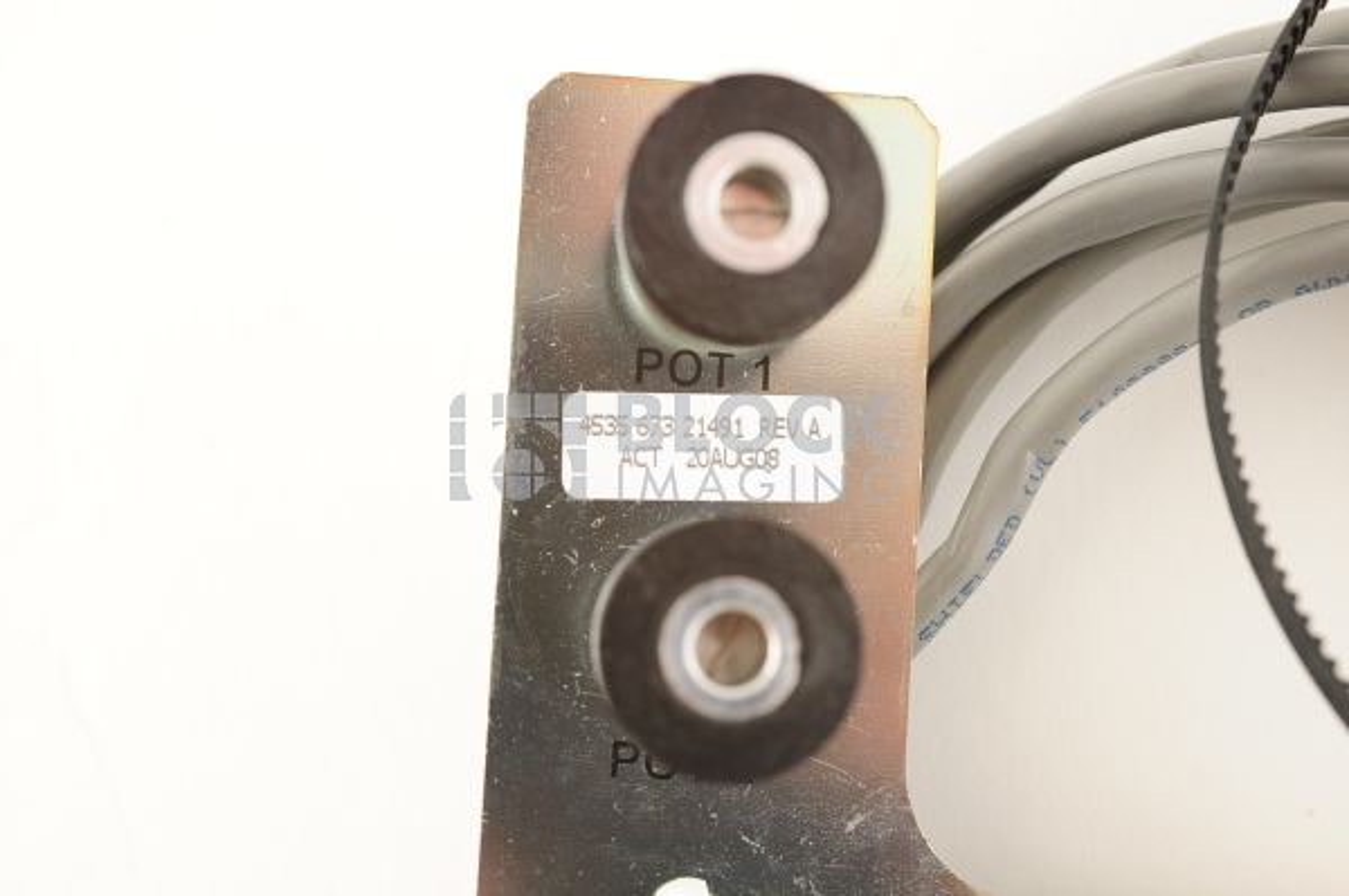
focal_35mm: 50
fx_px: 1872
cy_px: 448
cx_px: 674
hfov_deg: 39.6
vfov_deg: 26.9
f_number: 8
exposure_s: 1/100
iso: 1600
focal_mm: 50
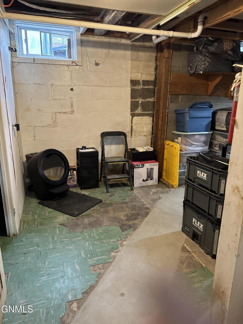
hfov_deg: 56.8
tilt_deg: -15.4
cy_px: 162
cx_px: 122
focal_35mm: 24
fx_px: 225
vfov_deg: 71.6
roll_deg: -0.3
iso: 640
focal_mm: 6.76
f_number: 1.78
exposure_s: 1/60
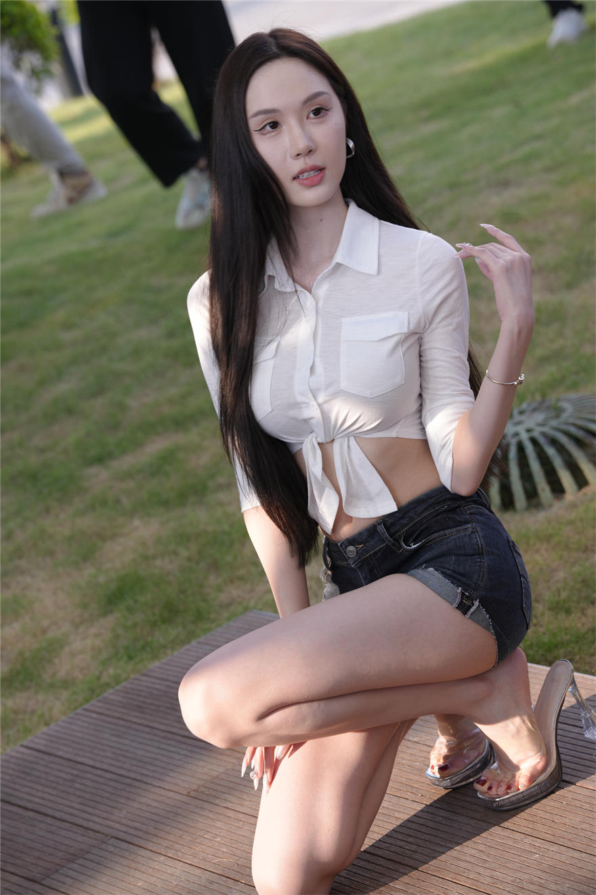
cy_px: 448
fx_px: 2607
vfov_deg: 19.5
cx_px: 298
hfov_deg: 13.0
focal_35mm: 105
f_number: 5
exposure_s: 1/121
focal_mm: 105
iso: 100
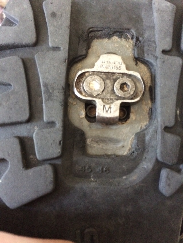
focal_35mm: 29
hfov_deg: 48.2
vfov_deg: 61.7
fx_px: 204
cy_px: 122
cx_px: 92
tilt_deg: -67.9
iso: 500
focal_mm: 4.15
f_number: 2.2
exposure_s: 1/15
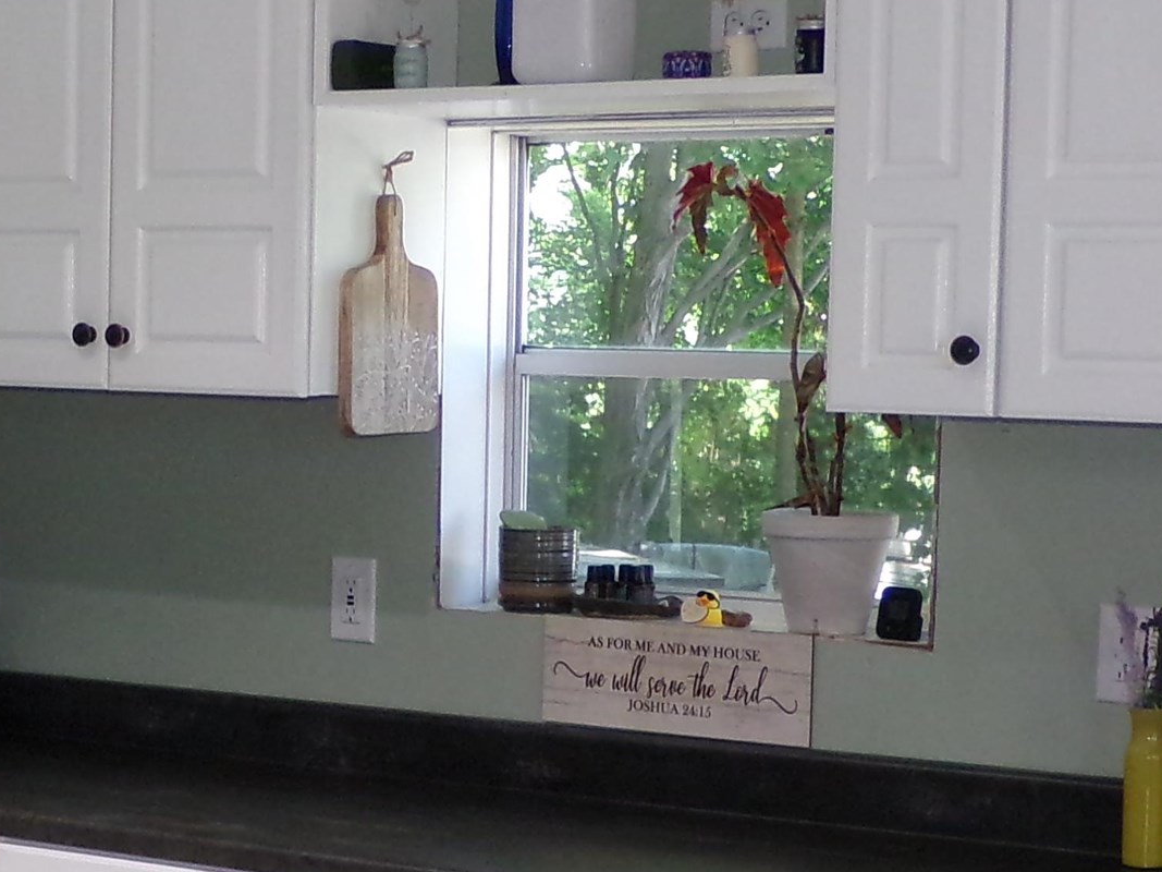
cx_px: 147
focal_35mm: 95
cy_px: 602
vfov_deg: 15.5
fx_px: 3189
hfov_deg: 20.3
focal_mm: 5.9
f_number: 3.4
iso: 200
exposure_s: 1/56
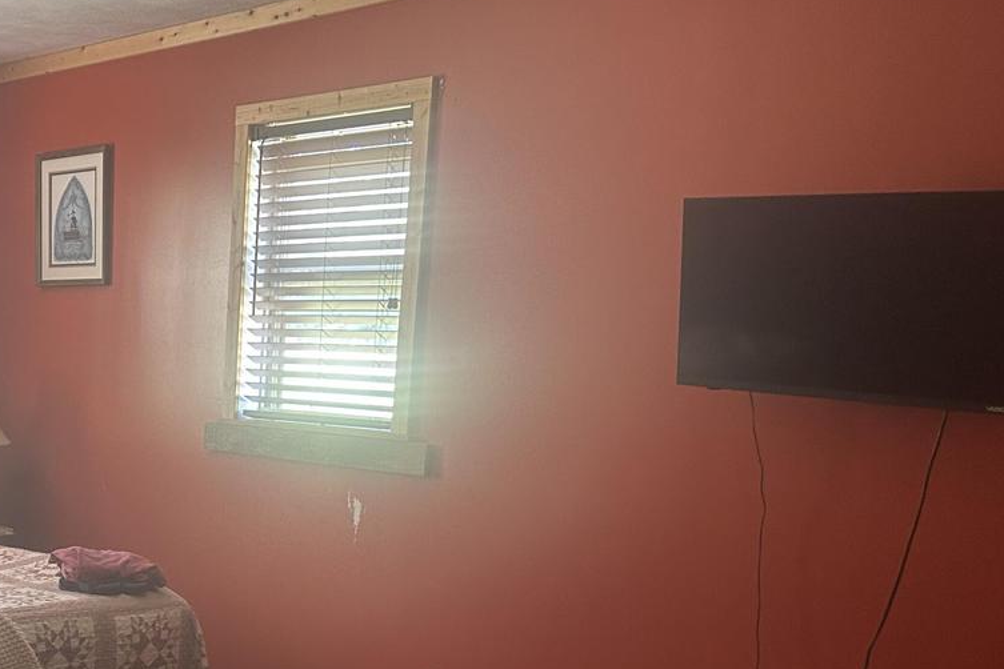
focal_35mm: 49
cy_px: 577
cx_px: 166
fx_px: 1366
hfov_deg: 38.4
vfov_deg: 26.8
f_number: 1.5
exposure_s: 1/60
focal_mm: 5.7
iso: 320
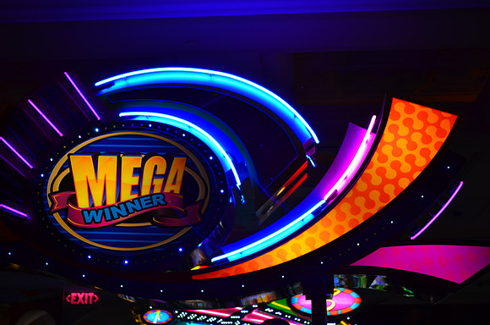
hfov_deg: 33.5
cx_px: 245
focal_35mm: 60
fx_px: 815
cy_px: 162
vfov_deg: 22.5
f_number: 5.3
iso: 320
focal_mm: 40
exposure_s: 1/30
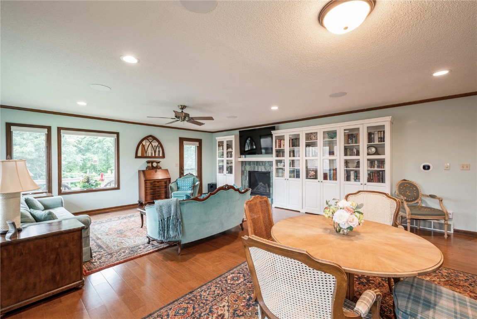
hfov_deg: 98.5
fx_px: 205
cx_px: 238
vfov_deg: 75.6
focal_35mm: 16
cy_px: 160
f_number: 8
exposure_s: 1/2.5
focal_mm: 15.5
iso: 200
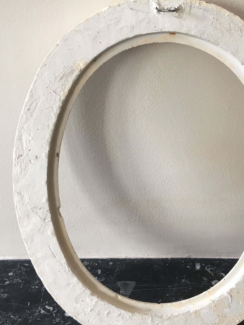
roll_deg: +0.7
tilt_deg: -29.8
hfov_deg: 32.0
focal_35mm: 45
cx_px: 159
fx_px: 423
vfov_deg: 42.0
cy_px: 145
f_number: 2.2
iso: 50
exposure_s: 1/33
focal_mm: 4.15
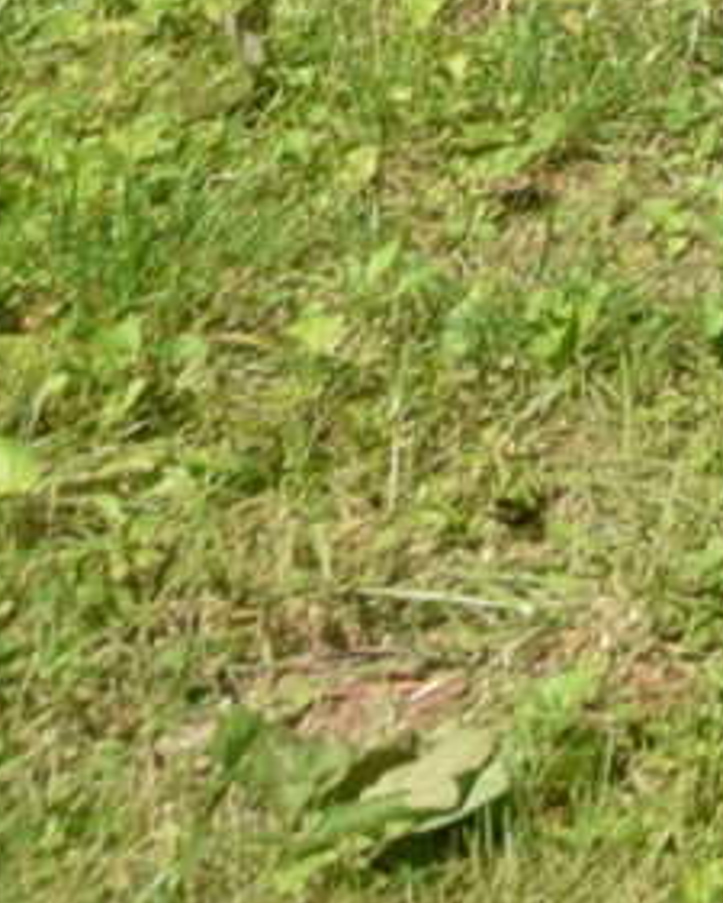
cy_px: -1713
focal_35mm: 150
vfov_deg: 10.0
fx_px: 4010
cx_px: 2545
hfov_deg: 8.0
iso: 200
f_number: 8
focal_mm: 10
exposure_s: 1/250
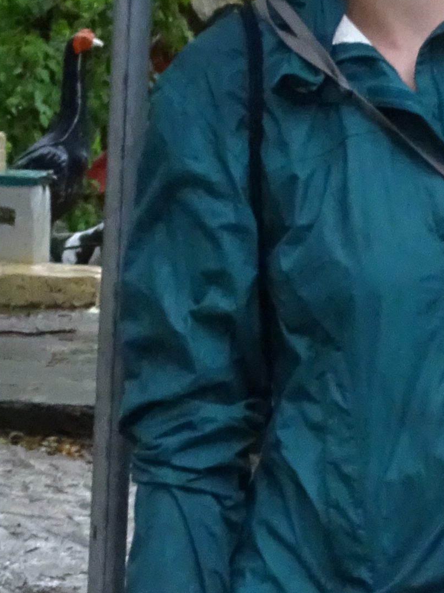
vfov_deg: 8.7
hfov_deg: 6.5
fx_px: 3866
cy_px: 448
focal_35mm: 226
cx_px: 682
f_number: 4.5
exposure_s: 1/80
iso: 800
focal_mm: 8.51
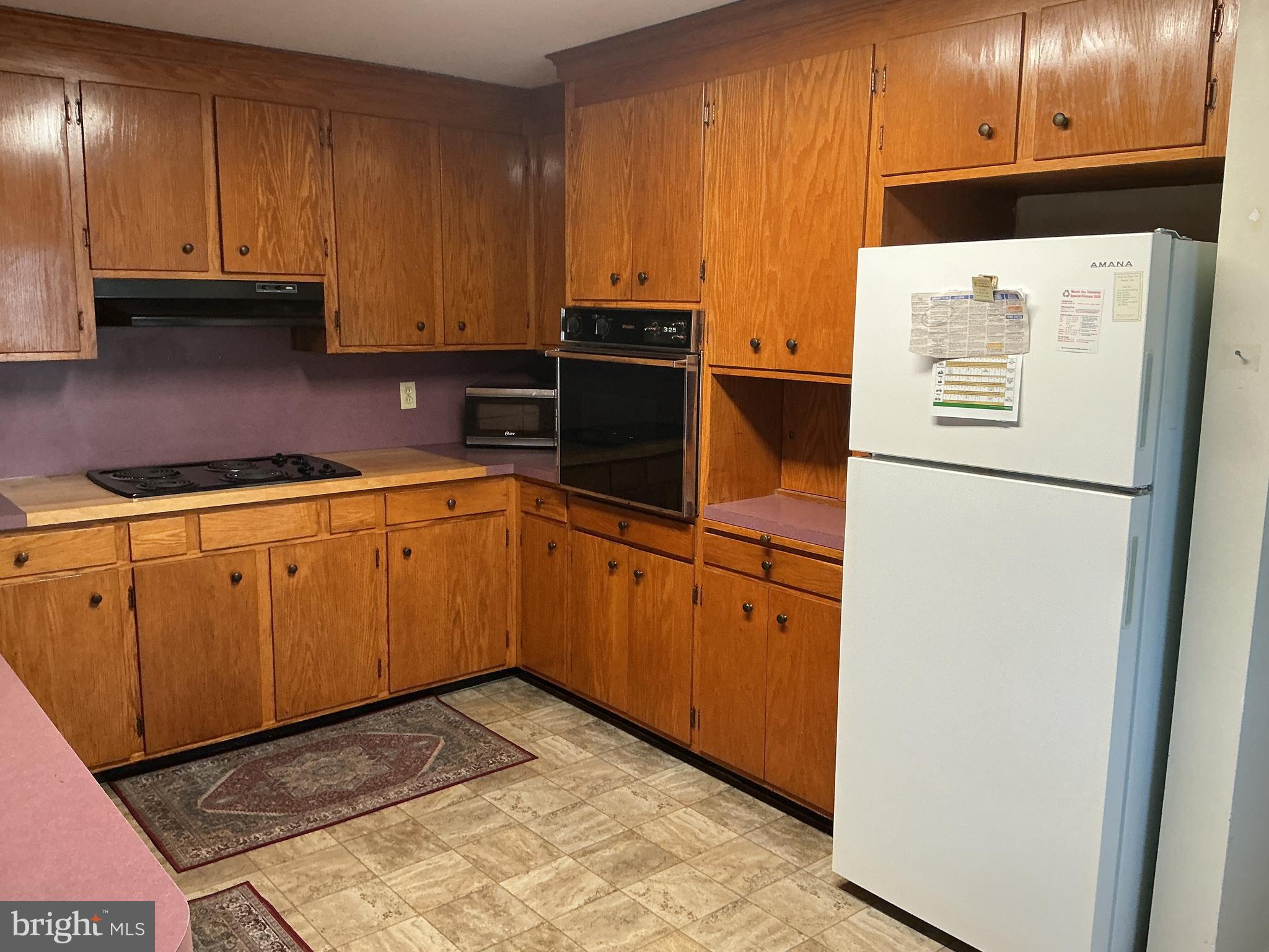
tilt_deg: -9.3
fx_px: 1063
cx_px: 634
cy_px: 476
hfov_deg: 61.7
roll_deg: +0.1
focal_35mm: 29
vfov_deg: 48.2
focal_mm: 3
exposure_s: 1/60
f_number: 1.8
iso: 100
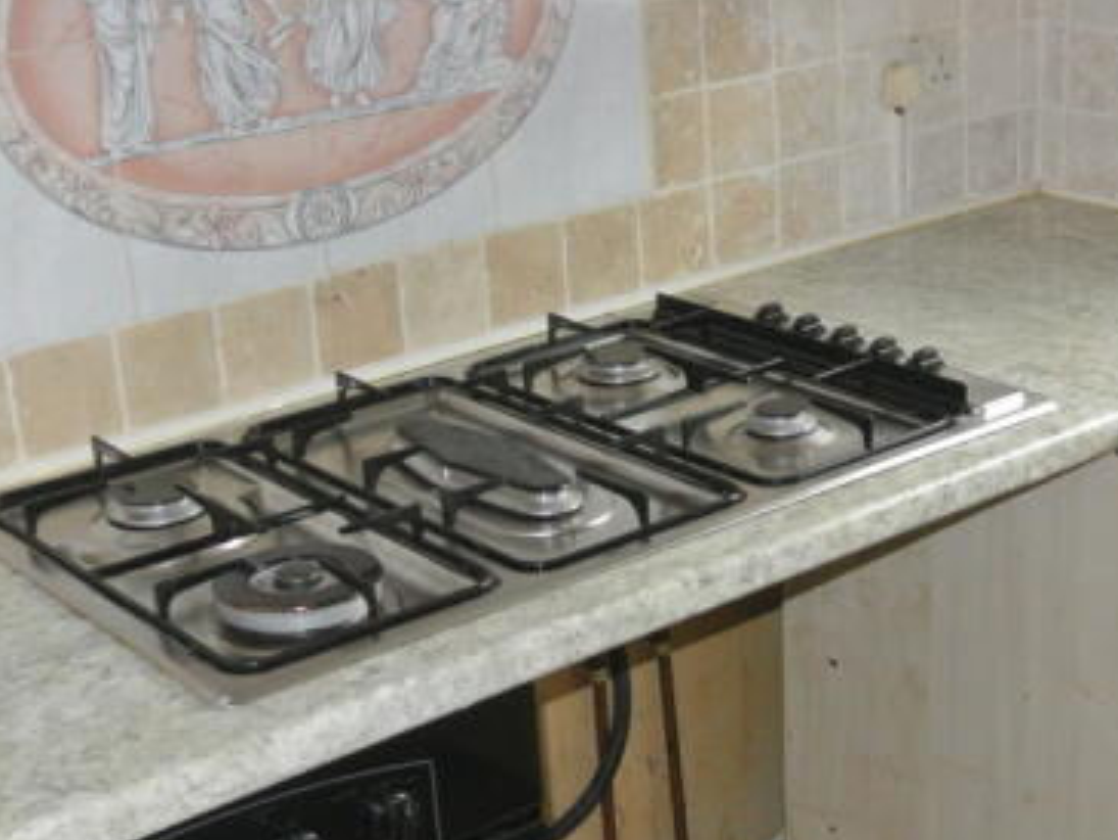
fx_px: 2003
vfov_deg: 23.7
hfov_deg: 31.1
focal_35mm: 62
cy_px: 468
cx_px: 694
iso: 800
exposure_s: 1/60
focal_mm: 13.6
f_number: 4
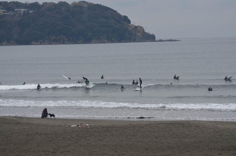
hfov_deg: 11.8
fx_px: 1138
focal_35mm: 174
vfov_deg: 7.9
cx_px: 118
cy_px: 78
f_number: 4.8
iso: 400
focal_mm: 116
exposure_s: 1/1000
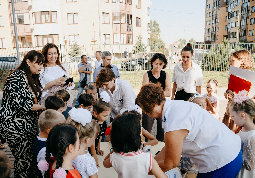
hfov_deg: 69.2
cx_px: 117
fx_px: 184
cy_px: 92
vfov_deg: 51.6
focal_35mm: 26
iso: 160
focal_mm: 24
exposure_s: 1/400
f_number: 4.5
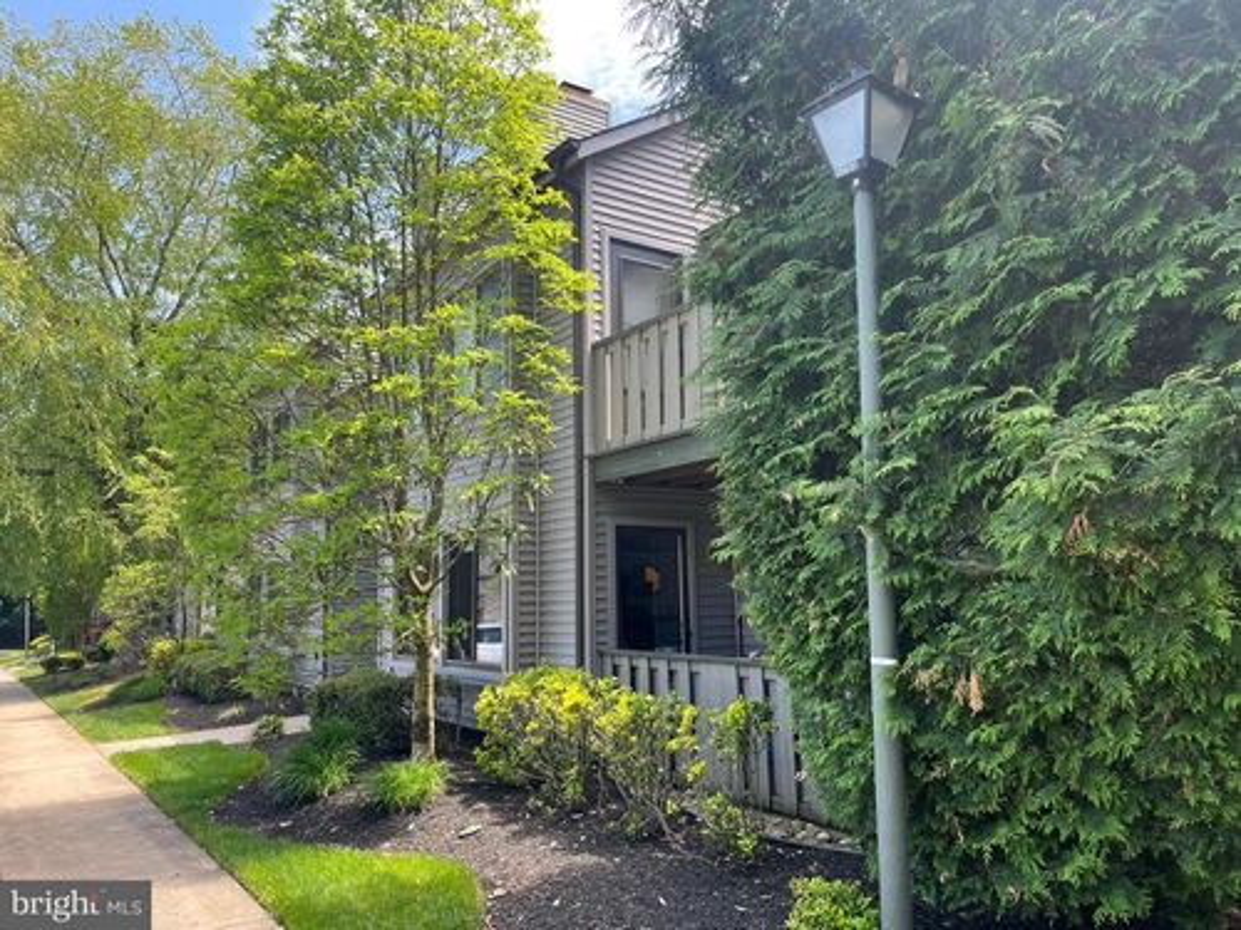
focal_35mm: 26
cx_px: 620
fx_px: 932
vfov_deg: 53.1
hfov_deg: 67.3
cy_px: 465
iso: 50
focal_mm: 5.1
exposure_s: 1/397
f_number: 1.6
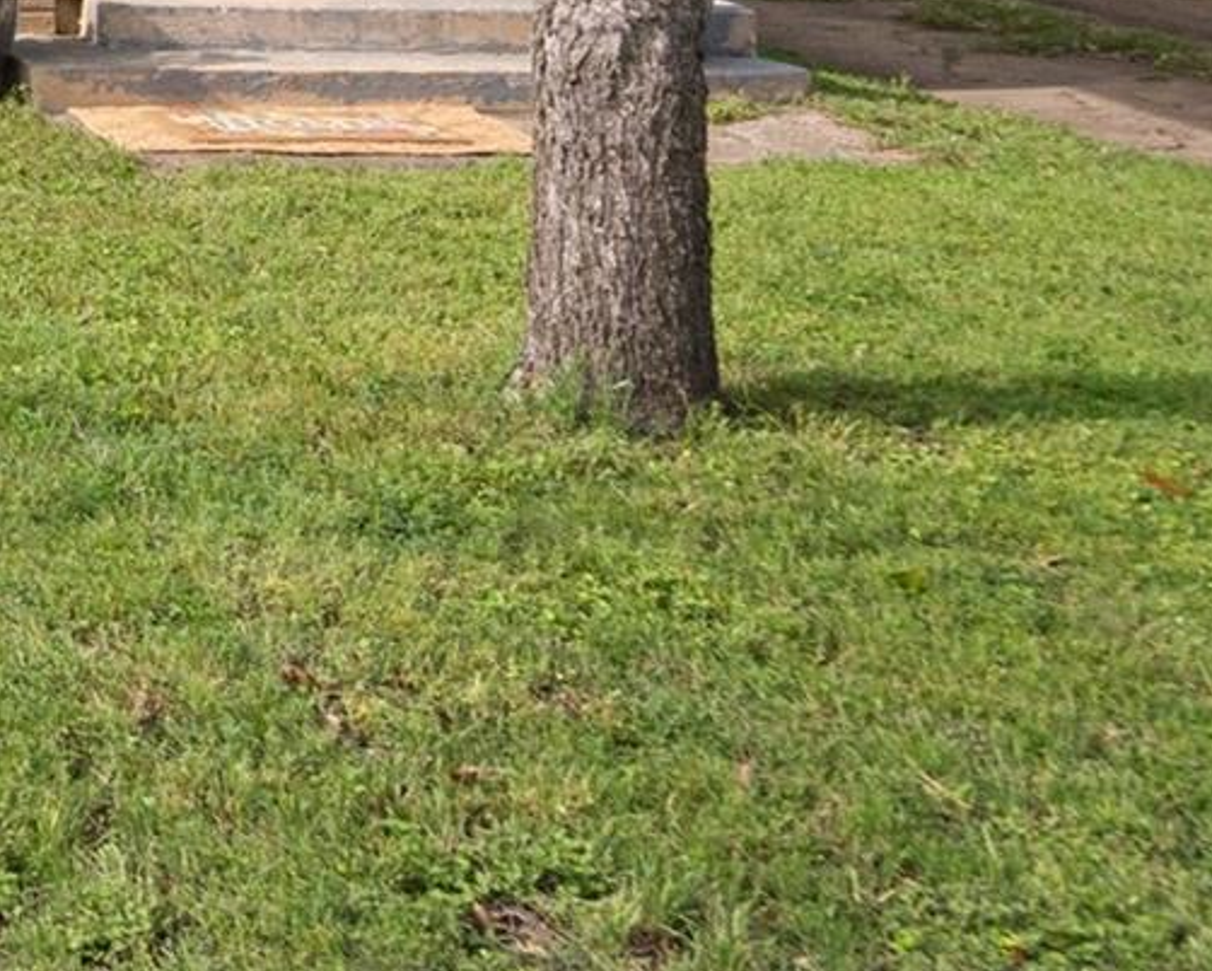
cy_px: -298
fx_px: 3158
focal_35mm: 88
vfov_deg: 16.5
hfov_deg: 18.8
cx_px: -662
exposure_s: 1/160
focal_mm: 23
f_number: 7.1
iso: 800
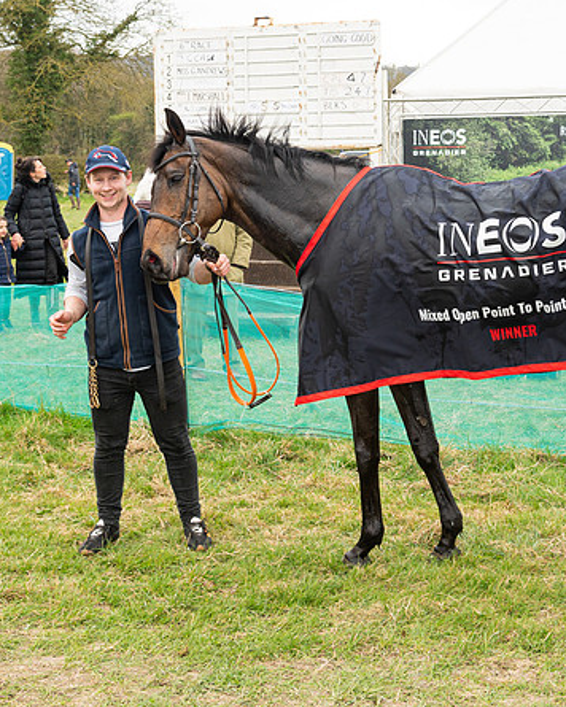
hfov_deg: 24.5
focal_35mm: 62
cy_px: 260
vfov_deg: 30.3
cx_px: 378
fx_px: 1298
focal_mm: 32
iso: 400
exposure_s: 1/250
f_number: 5
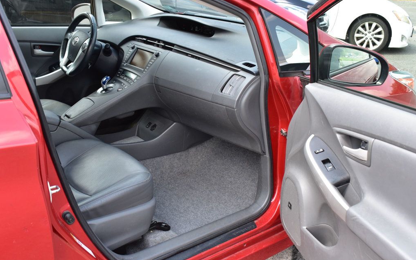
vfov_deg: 33.2
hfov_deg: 50.9
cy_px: 123
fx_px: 437
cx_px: 209
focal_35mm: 39
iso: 400
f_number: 9
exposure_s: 1/100
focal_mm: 25
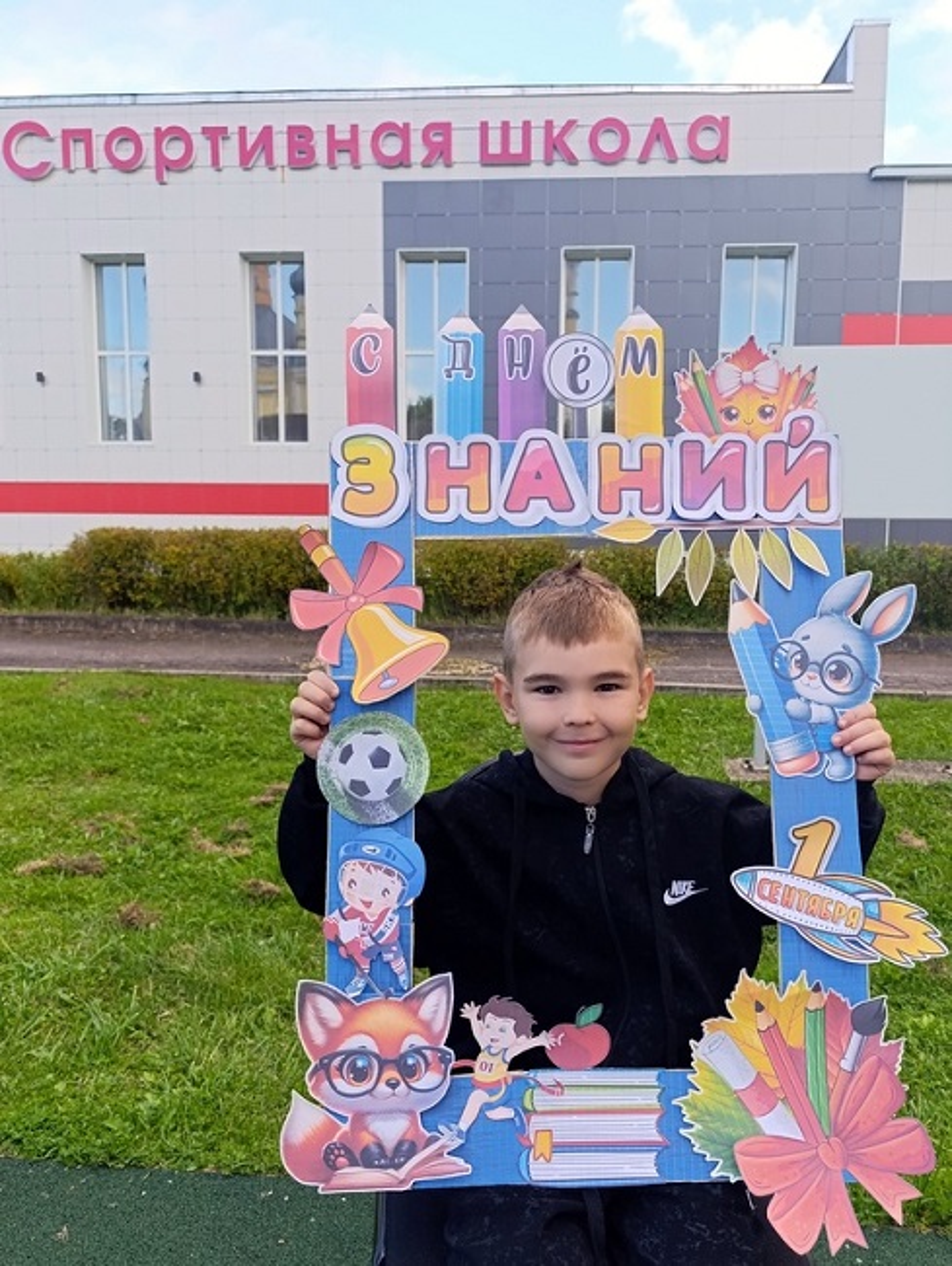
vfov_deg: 73.9
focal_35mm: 23
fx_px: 842
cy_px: 633
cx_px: 476
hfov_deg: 59.0
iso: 50
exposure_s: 1/103
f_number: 1.65
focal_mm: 6.14
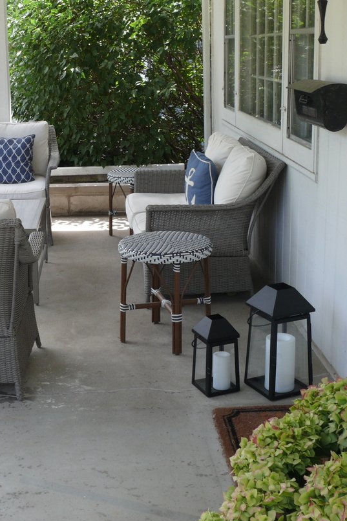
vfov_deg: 37.4
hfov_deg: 25.3
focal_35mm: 53
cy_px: 215
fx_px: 766
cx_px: 101
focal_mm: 8.1
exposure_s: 1/125
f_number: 4
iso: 100
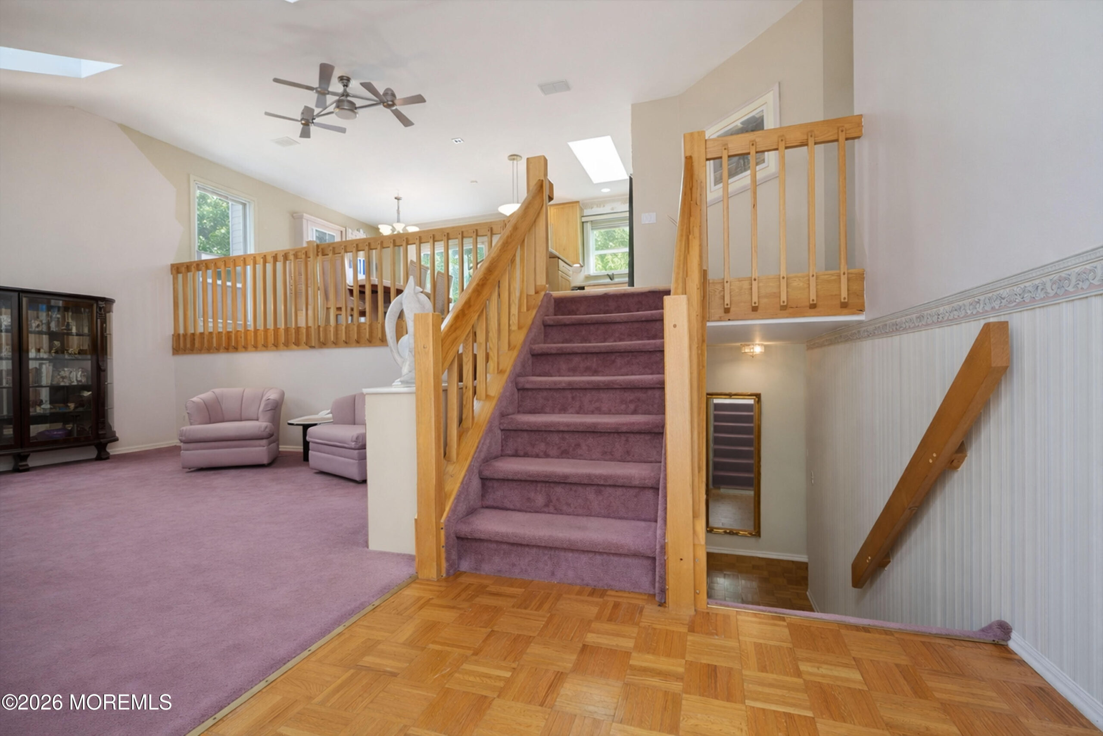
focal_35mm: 16
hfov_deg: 96.7
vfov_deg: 73.8
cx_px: 552
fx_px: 490
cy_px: 368
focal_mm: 16
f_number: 4.5
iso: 64
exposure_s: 1/40
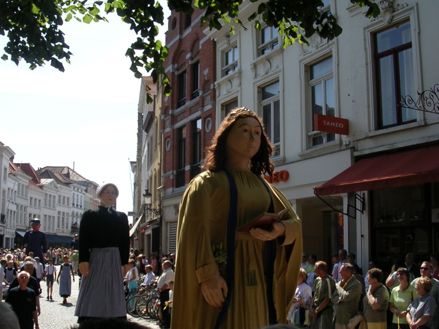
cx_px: 214
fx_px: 546
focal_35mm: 43
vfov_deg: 33.6
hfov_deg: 43.8
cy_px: 184
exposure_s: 1/253
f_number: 5.6
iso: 50
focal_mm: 5.8
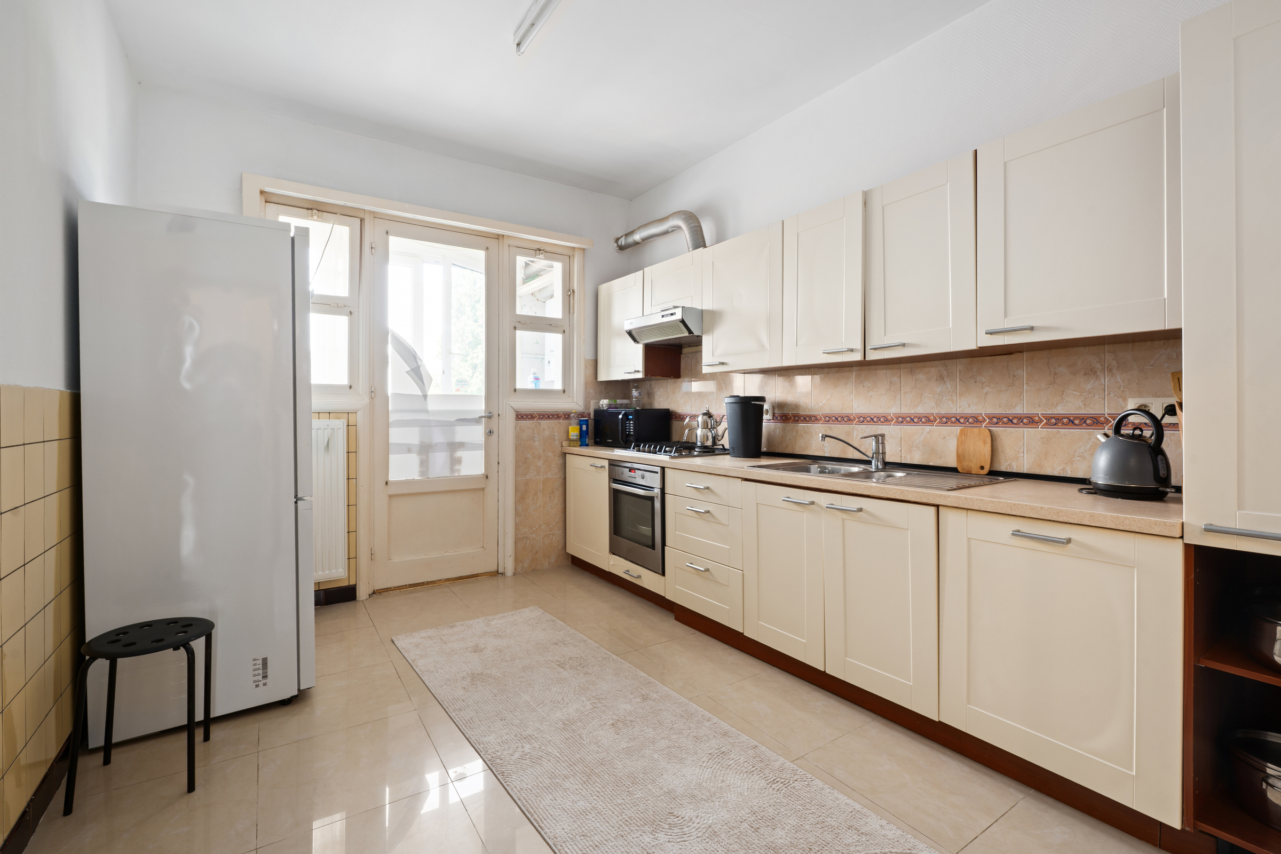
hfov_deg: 96.7
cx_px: 640
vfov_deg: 73.7
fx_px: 569
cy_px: 427
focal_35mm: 16
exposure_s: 1.6
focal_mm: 16
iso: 250
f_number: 11
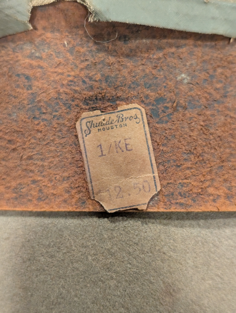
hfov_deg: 29.7
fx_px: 444
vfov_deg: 38.9
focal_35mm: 49
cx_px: 118
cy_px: 156
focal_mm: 6.9
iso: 1255
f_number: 1.68
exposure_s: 1/60
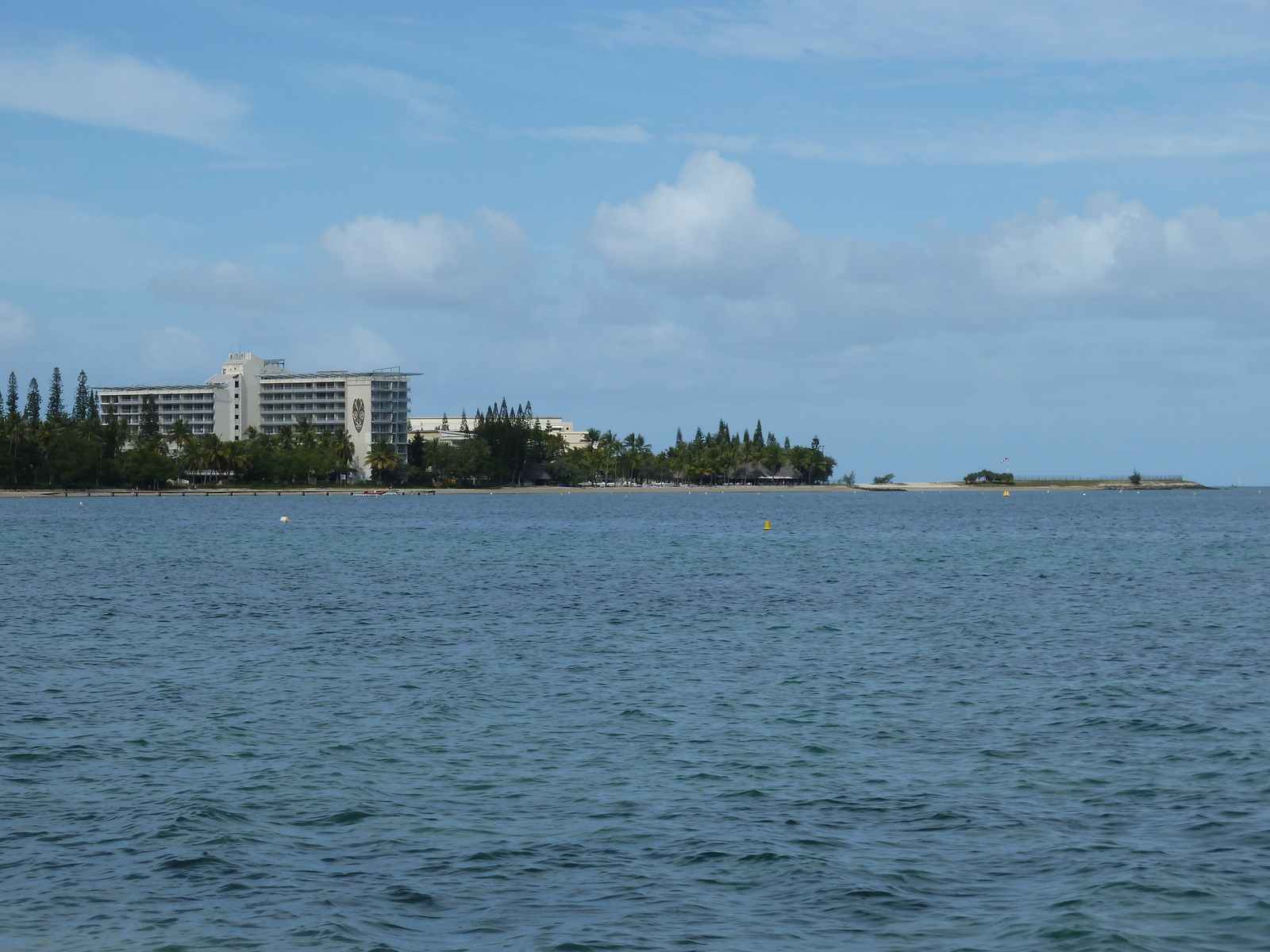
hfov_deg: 17.7
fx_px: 4072
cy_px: 476
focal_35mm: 111
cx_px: 635
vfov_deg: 13.3
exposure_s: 1/640
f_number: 5.6
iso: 80
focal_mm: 18.2
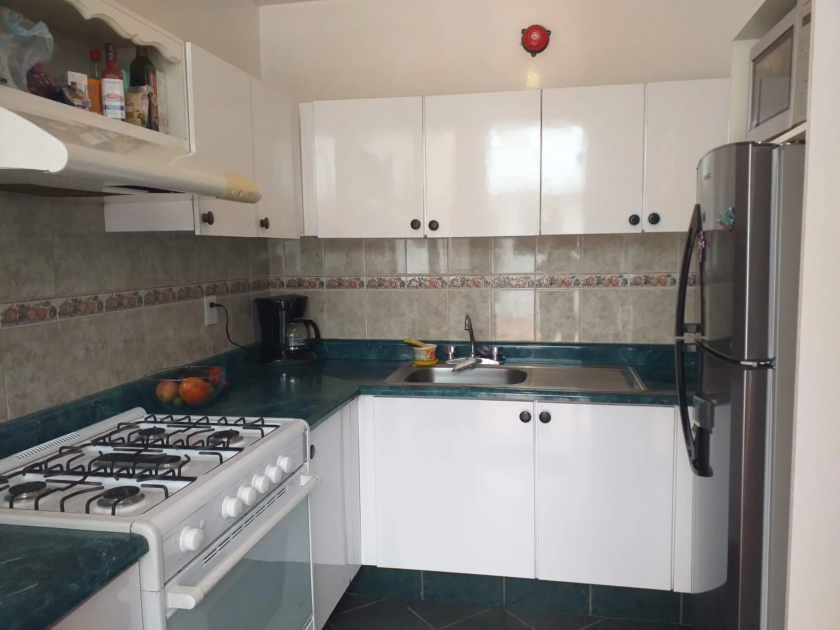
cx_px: 420
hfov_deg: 65.3
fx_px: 655
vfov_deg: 51.4
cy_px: 315
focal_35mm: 27
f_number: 1.9
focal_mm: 3.6
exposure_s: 1/50
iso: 160
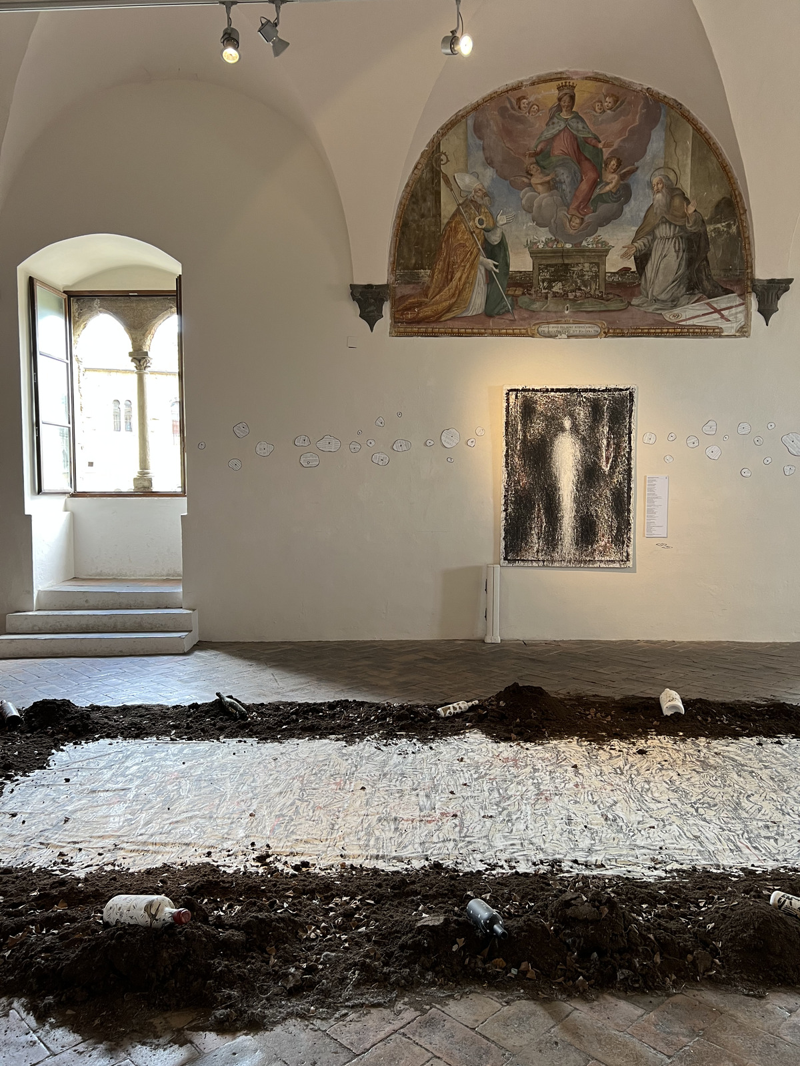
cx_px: 400
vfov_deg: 67.3
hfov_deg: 53.1
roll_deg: +0.2
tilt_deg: -3.3
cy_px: 533
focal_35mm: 26
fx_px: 801
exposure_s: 1/50
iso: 80
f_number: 1.5
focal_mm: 5.7
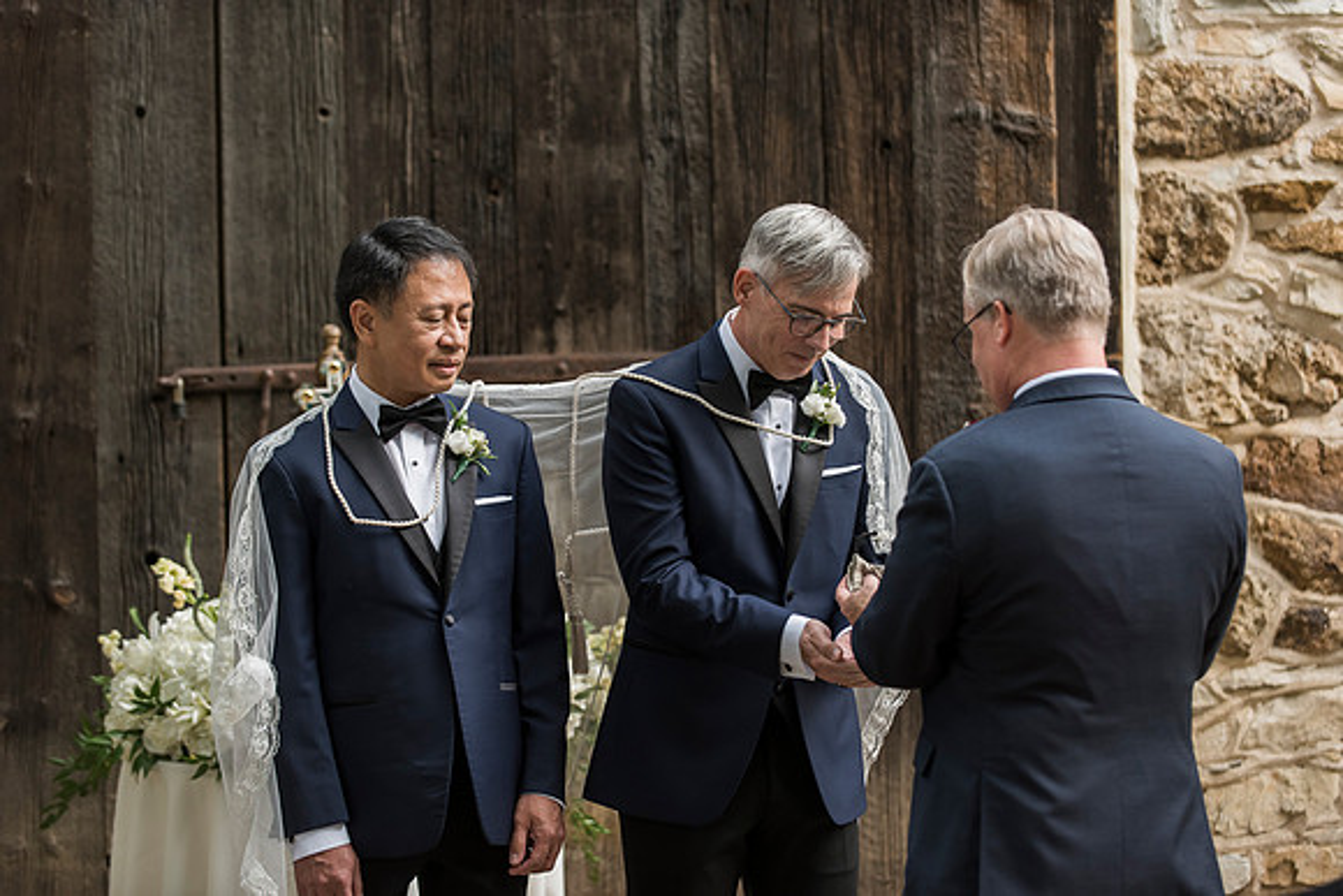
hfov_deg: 18.6
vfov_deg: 12.5
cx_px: 672
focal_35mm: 110
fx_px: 4104
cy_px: 448
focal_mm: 110
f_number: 3.2
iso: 800
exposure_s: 1/500
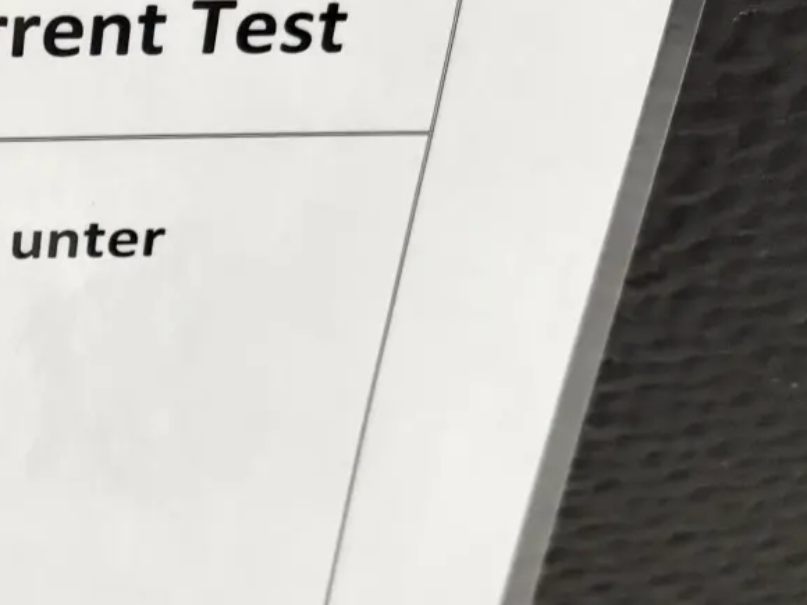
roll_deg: +0.1
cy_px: 344
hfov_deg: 20.9
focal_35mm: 86
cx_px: -221
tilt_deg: -26.9
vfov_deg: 17.2
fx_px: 2005
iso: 500
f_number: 1.6
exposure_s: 1/53
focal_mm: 5.96
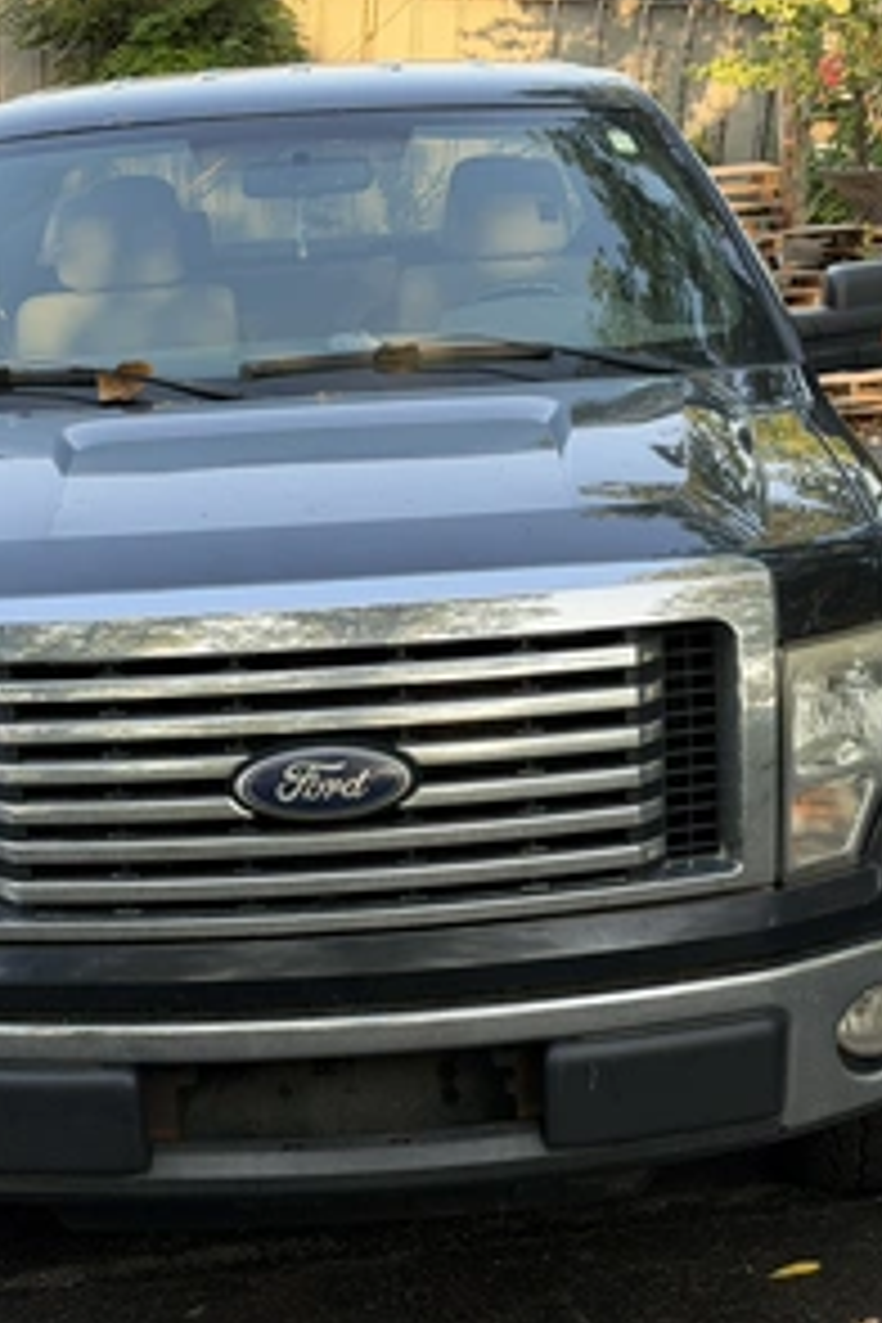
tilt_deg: -10.0
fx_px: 2499
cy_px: 652
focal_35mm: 68
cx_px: 387
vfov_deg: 29.7
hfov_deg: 20.0
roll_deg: +3.4
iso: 64
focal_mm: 6.76
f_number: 1.78
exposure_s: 1/377
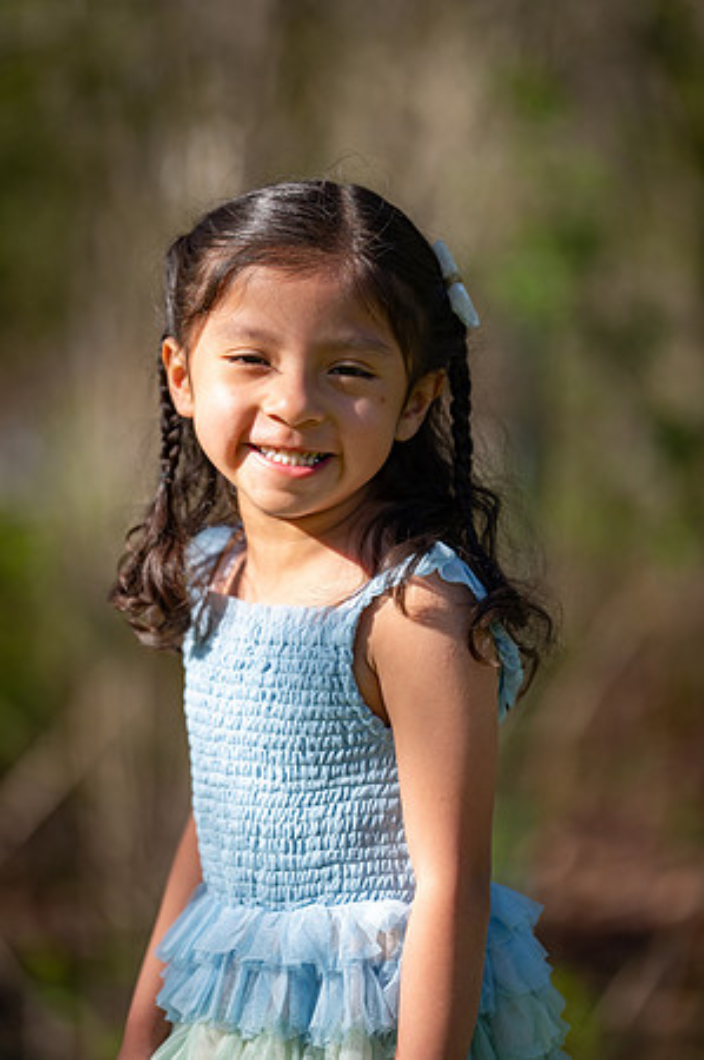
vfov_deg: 10.8
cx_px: 352
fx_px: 5586
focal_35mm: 190
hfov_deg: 7.2
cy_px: 530
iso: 400
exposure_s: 1/3200
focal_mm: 190
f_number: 2.8
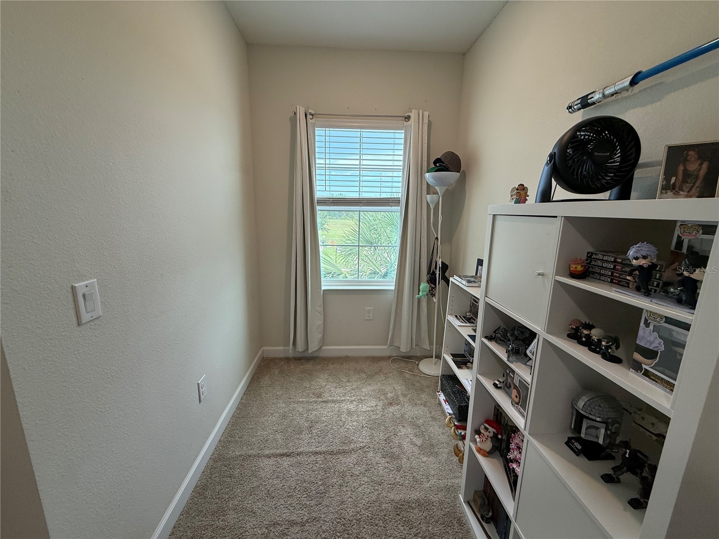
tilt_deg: -11.1
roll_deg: -1.6
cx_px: 360
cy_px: 270
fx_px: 291
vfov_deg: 85.7
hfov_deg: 102.1
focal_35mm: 14
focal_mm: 2.22
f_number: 2.2
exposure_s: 1/120
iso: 125
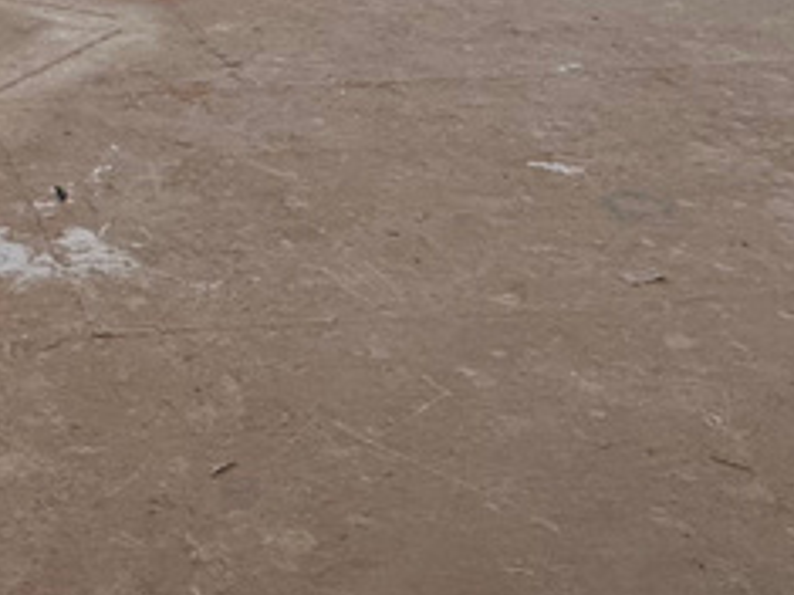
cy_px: -328
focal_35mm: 61
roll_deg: +0.7
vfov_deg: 20.2
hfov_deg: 28.0
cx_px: -145
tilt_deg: -5.6
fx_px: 1398
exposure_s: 1/129
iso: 40
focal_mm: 2.22
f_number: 2.2
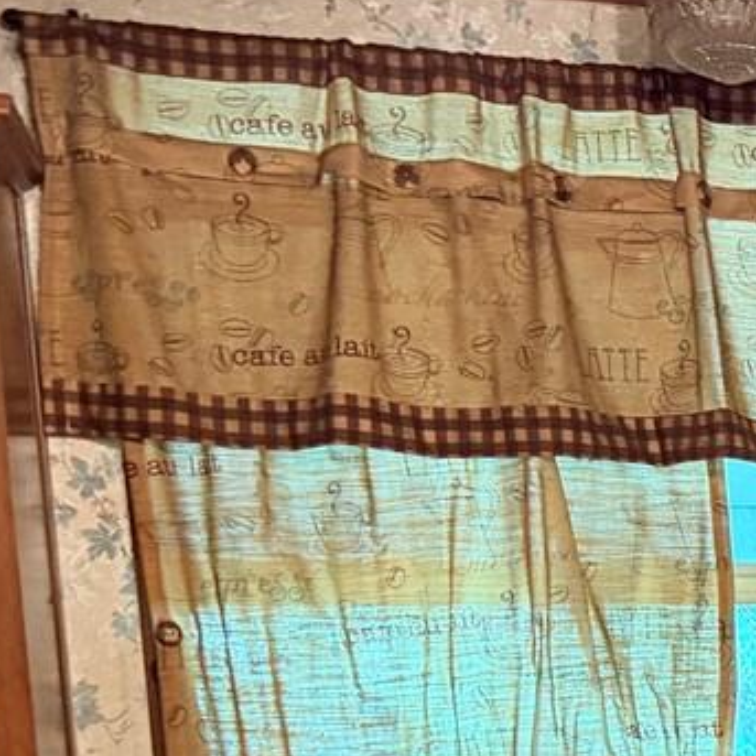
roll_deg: +0.8
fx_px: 2446
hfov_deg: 14.7
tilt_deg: -9.7
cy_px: 1080
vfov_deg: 16.3
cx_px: 1488
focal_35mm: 99
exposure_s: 1/40
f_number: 1.78
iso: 640
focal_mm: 6.76
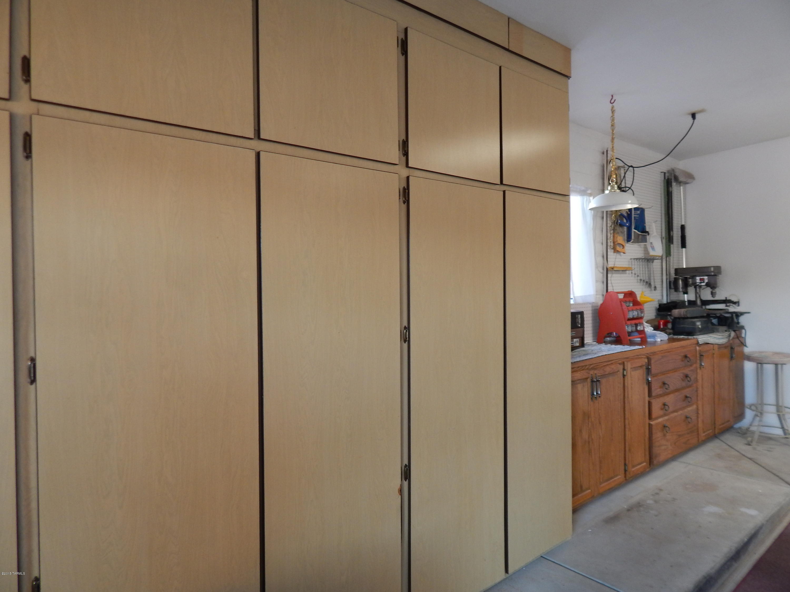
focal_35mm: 23
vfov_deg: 58.9
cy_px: 296
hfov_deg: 73.9
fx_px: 525
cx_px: 395
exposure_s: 1/30
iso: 160
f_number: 3
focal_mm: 4
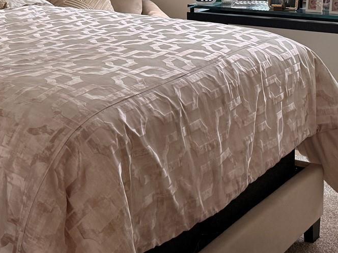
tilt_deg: -3.3
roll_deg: +0.4
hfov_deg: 26.1
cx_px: 102
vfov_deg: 18.8
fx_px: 723
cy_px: -53
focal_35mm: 74
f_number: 1.78
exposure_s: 1/60
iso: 160
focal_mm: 6.76
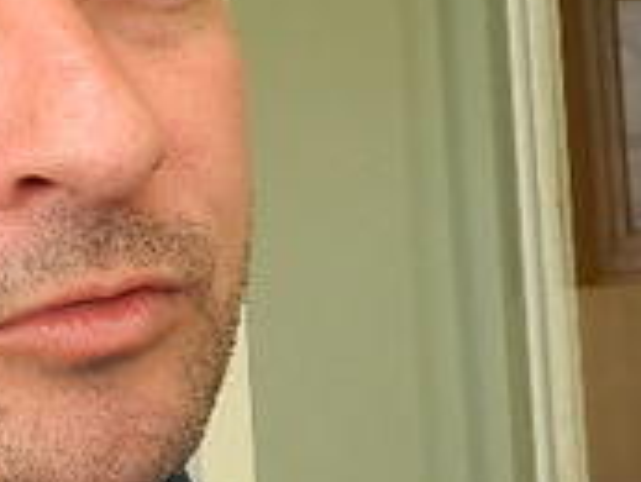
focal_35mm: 143
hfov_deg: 13.5
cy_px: 460
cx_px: -56
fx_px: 2650
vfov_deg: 10.3
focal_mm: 5.6
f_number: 3.2
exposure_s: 1/80
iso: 80
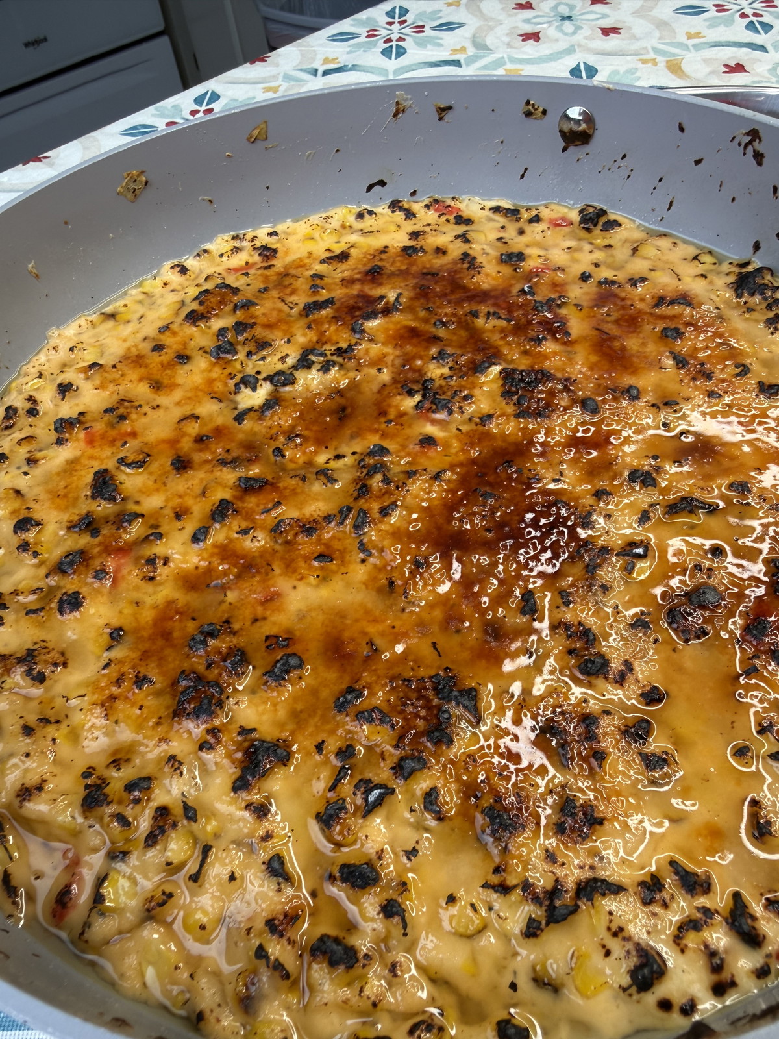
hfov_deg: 56.8
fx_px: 720
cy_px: 520
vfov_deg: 71.6
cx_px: 390
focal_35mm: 24
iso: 40
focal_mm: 2.22
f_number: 2.2
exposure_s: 1/101
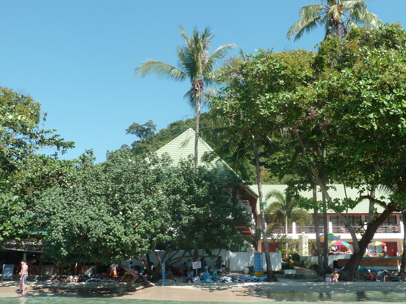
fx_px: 446
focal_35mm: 38
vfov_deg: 37.6
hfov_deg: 48.5
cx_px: 254
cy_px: 175
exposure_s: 1/320
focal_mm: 4.1
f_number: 4
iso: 80
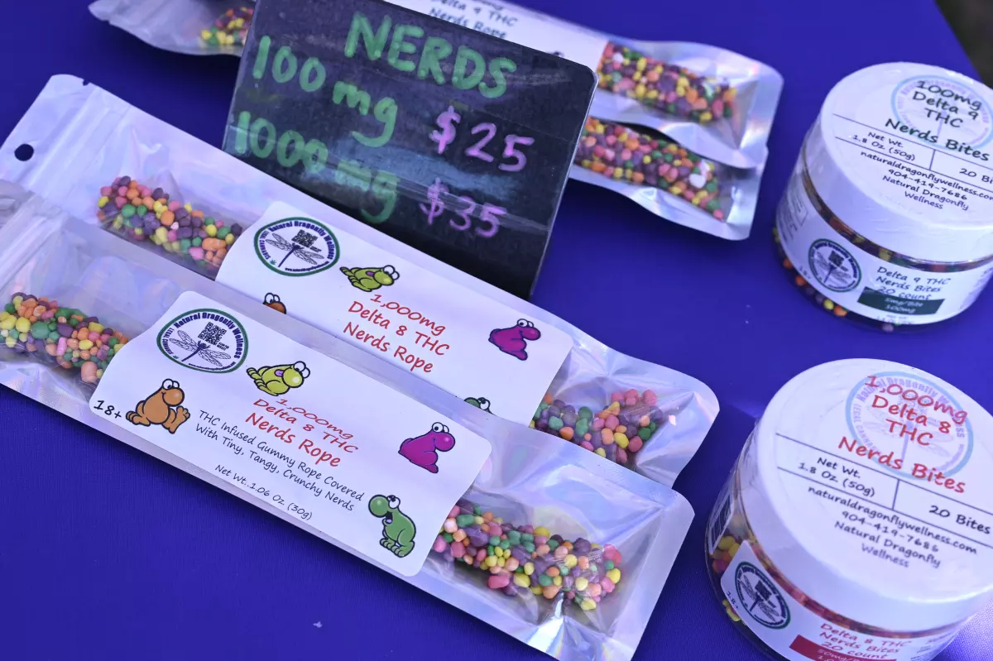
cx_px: 496
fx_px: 1323
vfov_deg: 28.1
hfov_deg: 41.1
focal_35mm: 48
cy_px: 330
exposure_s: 1/500
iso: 640
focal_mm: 32
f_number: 5.6
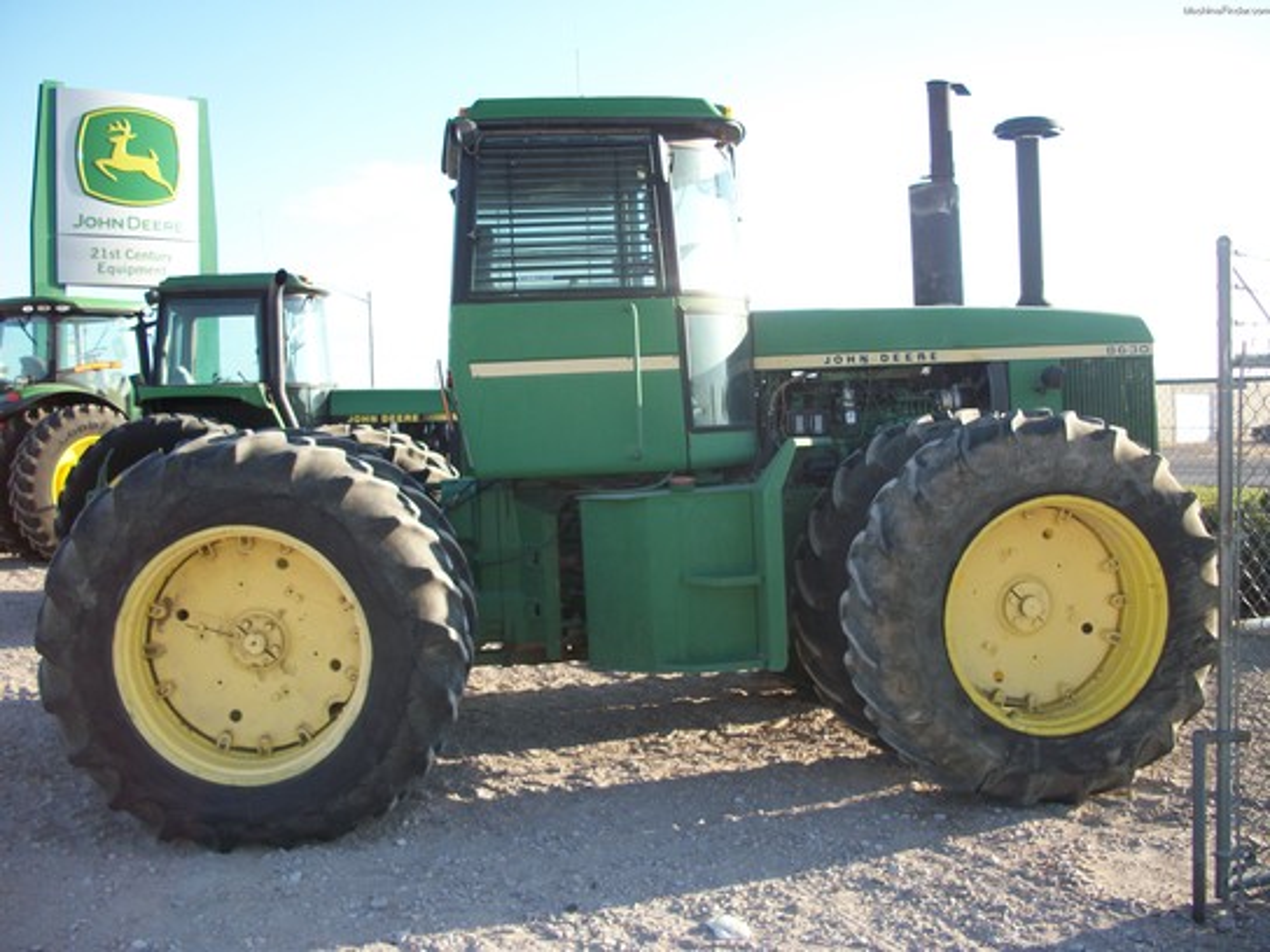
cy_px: 476
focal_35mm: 35
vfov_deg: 40.7
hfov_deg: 52.6
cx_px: 635
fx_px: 1284
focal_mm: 6.3
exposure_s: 1/320
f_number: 3.1
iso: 80
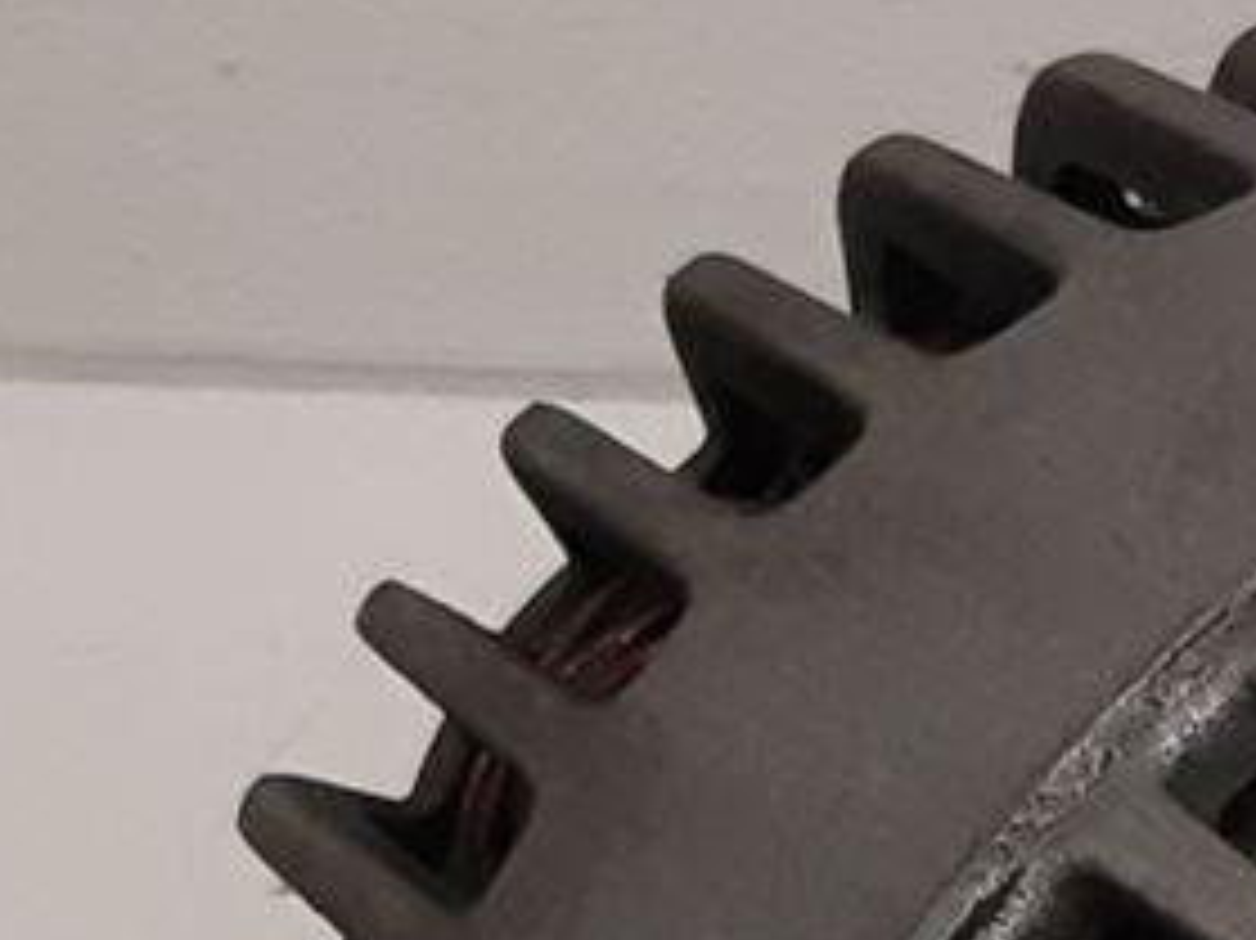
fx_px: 6927
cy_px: 1349
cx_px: 1382
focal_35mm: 191
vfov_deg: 7.6
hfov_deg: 10.2
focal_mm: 3.93
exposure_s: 1/50
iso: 160
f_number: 1.7
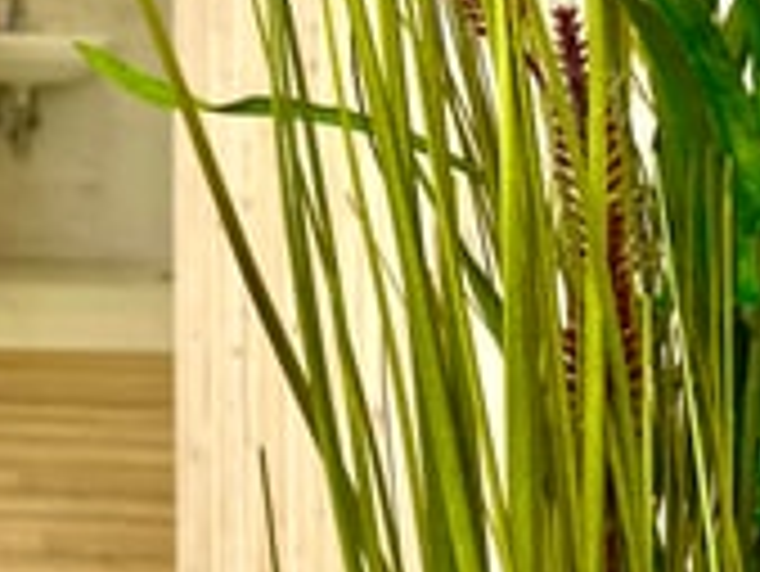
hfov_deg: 22.6
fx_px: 1692
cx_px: -225
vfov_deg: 18.3
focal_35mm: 77
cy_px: -88
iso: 32
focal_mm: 4.2
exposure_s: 1/122
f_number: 1.6
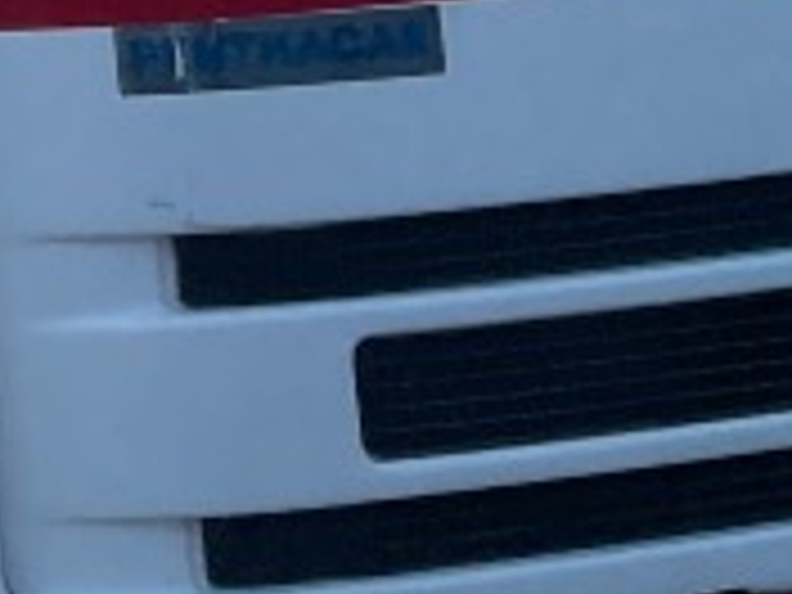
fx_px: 4050
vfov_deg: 7.5
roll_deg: +1.5
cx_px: -1642
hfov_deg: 8.9
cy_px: -1120
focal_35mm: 177
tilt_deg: +6.9
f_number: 1.6
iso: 32
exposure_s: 1/247
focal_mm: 4.2
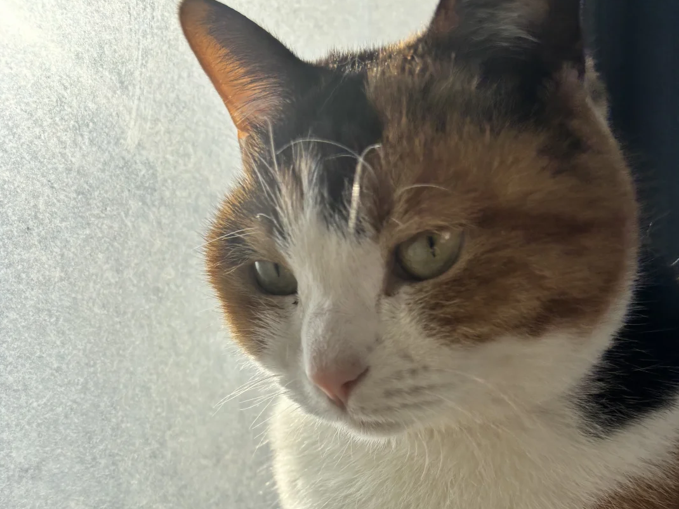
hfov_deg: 52.6
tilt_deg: -0.3
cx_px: 338
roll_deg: -1.7
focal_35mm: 35
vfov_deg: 38.2
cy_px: 450
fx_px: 686
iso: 50
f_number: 1.6
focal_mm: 5.96
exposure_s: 1/2105
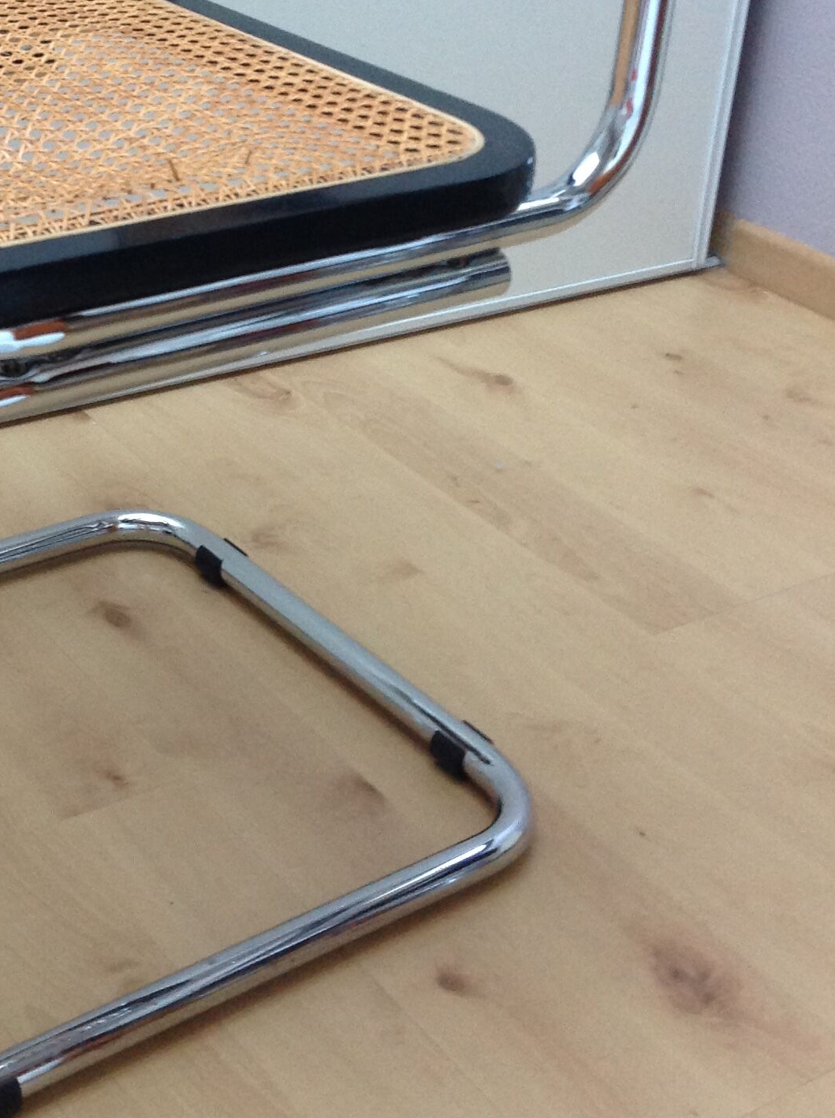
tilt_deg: -24.1
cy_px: 332
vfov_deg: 30.0
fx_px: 2064
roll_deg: -0.7
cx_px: 137
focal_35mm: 64
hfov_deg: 22.5
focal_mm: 4.28
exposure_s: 1/15
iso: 160
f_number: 2.4
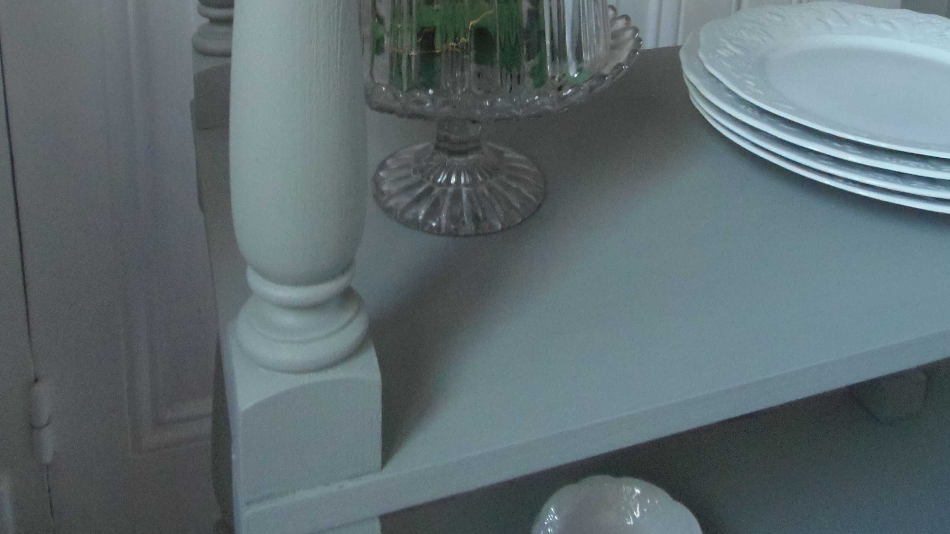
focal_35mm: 35
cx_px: 474
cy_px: -101
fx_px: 882
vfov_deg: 29.3
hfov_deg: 56.6
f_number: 2.9
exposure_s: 1/25
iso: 400
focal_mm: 4.3
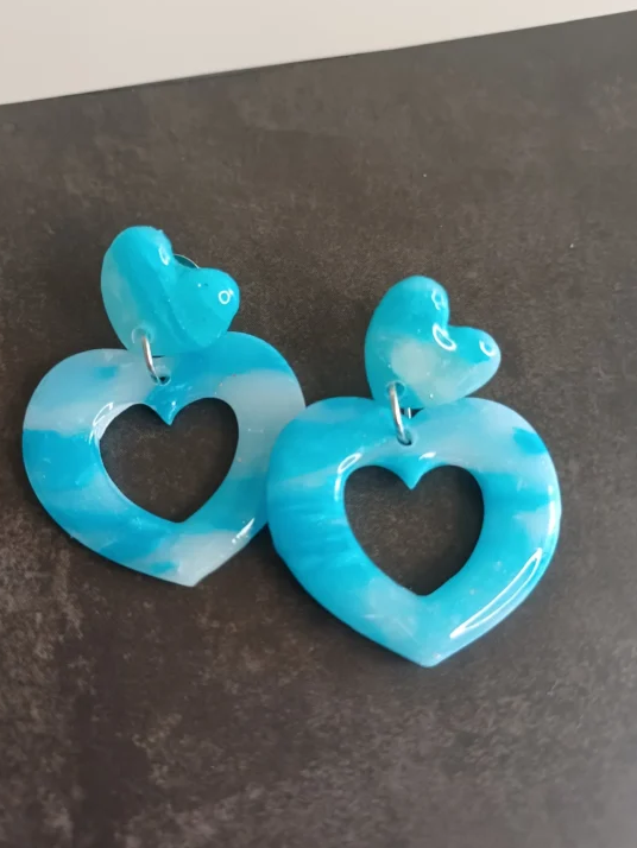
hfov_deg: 49.8
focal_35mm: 28
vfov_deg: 63.4
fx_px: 687
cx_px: 313
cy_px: 405
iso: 250
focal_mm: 4.65
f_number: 1.8
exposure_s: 1/50
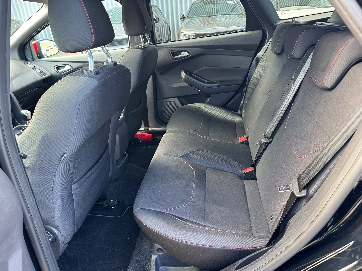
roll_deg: +4.4
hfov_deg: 71.6
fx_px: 251
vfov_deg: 56.8
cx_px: 181
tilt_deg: -25.0
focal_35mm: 24
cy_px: 136
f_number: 1.78
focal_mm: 6.76
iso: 200
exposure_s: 1/86
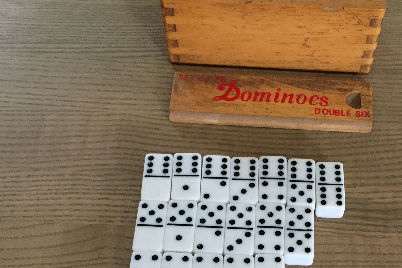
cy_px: 261
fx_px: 636
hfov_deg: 34.7
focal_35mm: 57
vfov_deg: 22.9
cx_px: 267
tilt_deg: -61.6
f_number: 2.2
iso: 250
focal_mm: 4.15
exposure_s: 1/20
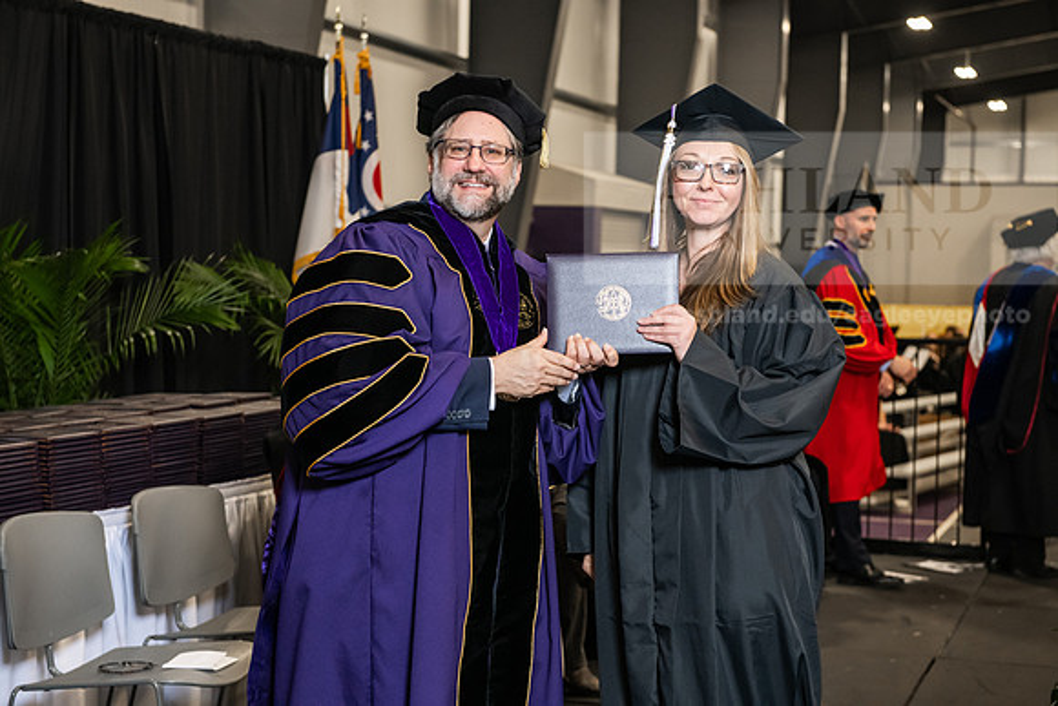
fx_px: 1940
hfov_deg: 30.5
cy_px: 353
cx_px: 529
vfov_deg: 20.6
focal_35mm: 66
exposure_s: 1/200
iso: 2500
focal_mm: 66
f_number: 5
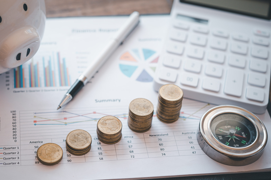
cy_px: 102
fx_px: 564
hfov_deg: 26.9
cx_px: 103
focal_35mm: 75
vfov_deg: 18.1
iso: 100
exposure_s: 1/350
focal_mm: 60
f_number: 4
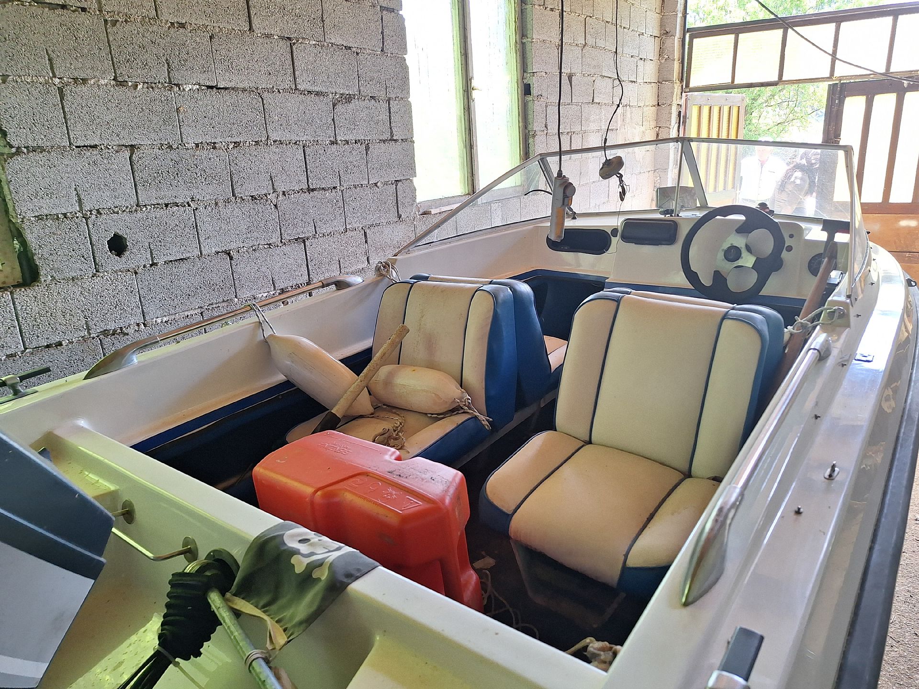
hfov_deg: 73.9
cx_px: 460
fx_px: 611
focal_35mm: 23
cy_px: 344
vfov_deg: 58.9
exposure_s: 1/50
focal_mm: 5.54
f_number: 1.8
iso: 50
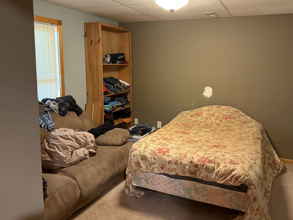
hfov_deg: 63.2
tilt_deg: -6.0
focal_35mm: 28
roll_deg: -1.6
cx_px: 167
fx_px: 237
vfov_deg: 49.6
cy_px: 96
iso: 800
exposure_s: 1/40
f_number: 1.78
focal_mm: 6.76
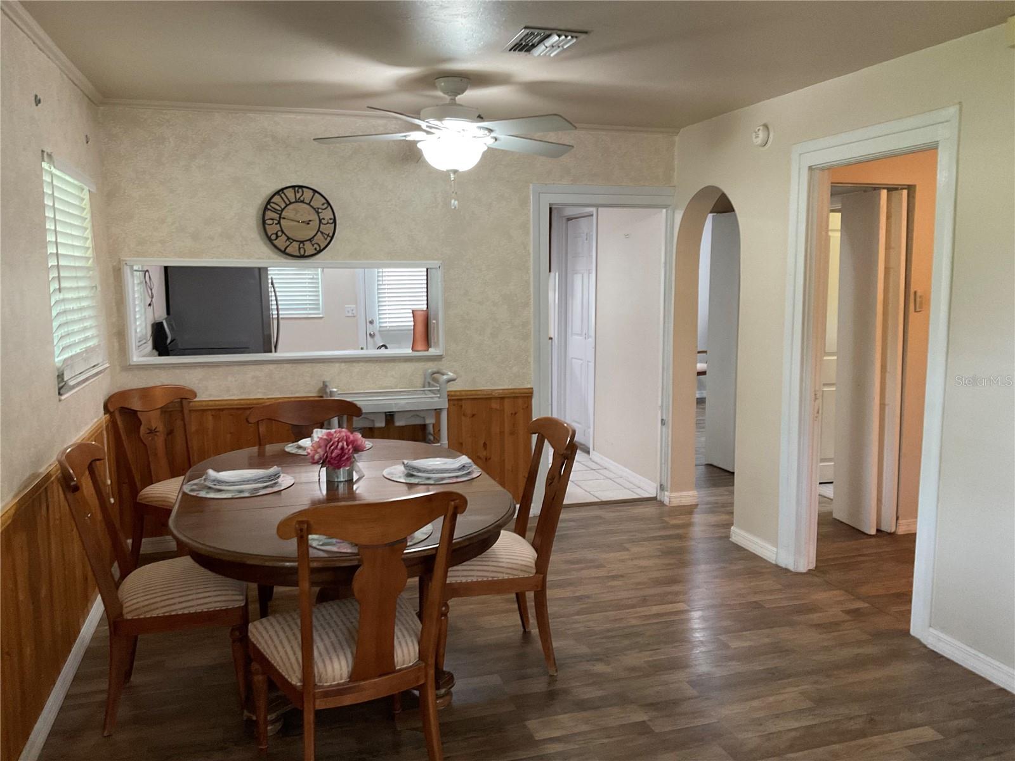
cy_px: 380
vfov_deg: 48.2
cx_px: 508
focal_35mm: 29
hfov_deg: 61.7
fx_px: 850
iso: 160
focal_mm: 3
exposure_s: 1/60
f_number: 1.8
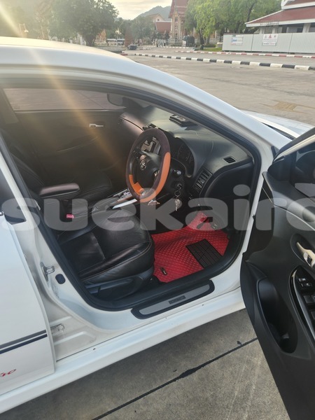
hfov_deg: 58.9
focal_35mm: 23
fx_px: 279
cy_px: 210
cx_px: 158
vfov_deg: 73.9
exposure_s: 1/180
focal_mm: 5.4
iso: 20
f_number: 1.8
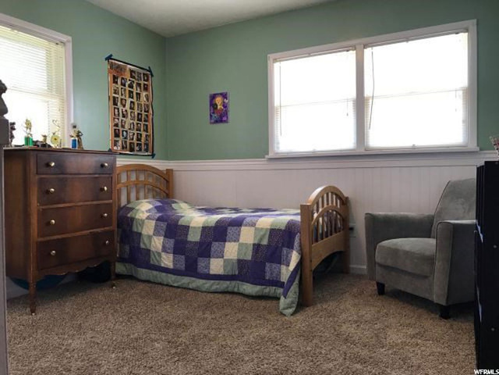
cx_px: 250
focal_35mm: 28
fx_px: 404
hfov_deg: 63.4
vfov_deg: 49.7
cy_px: 188
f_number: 1.8
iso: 25
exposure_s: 1/30
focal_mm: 3.99
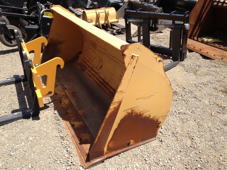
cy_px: 86
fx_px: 236
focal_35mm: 36
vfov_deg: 39.7
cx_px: 112
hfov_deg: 51.3
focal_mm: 4.28
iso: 64
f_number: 2.4
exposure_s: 1/1227
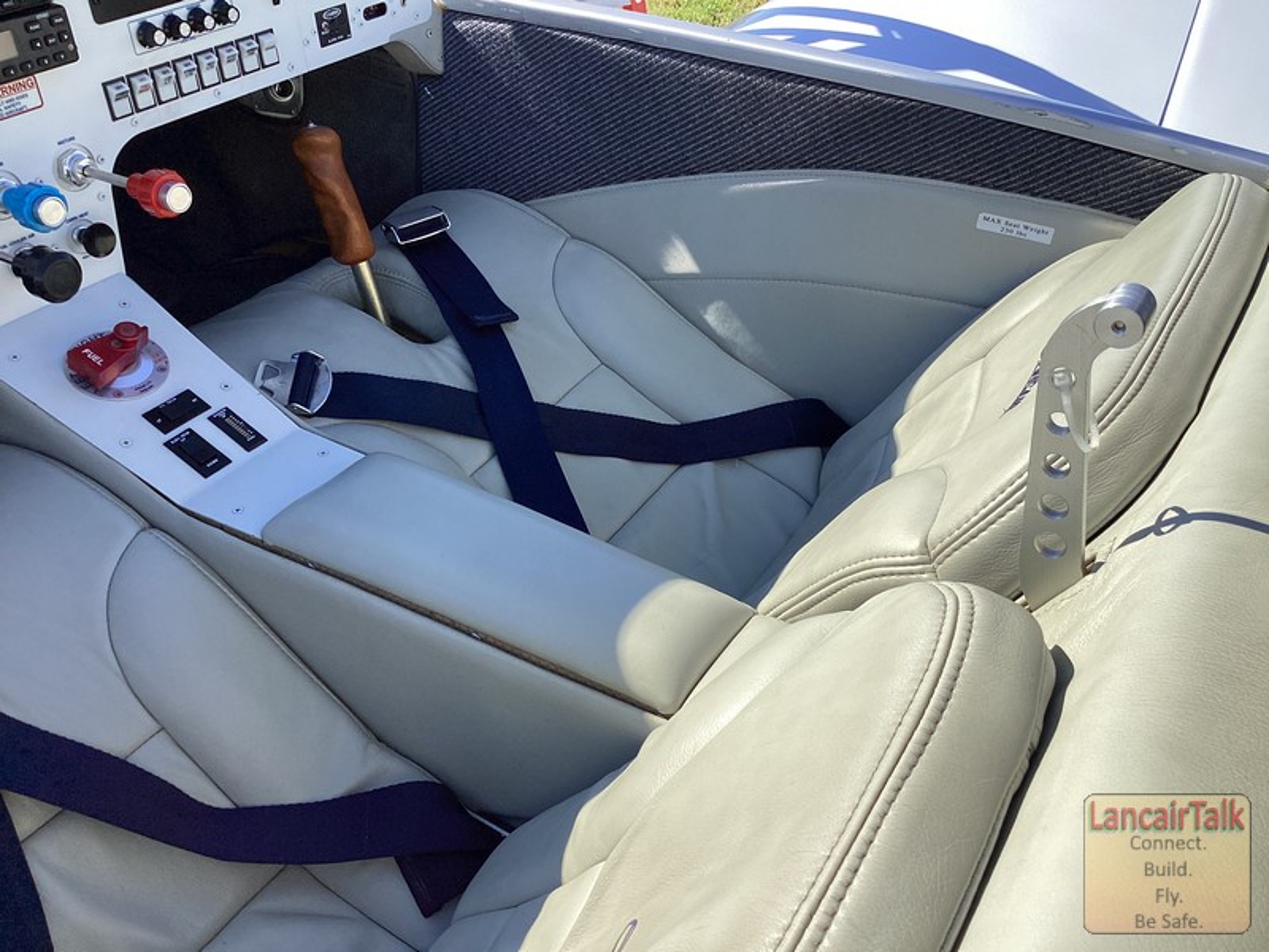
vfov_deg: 45.4
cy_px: 476
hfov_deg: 58.4
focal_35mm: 31
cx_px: 634
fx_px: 1136
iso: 25
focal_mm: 3.3
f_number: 2.4
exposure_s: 1/791
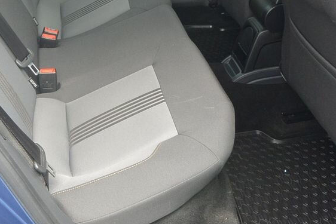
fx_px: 476
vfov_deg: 26.1
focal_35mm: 51
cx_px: 142
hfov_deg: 38.8
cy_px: 49
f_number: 3.5
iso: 250
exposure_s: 1/125
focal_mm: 10.7
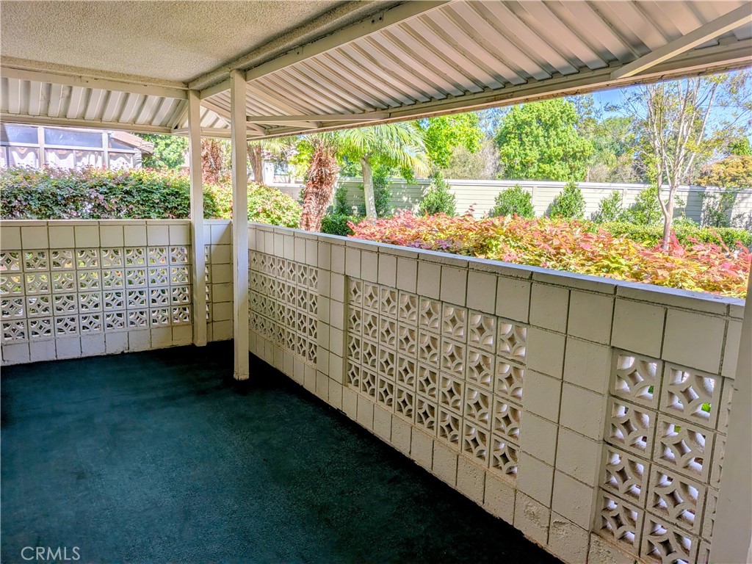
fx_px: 521
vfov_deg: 56.8
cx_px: 376
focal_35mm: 24
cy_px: 282
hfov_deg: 71.6
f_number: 1.7
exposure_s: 1/4673
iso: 32
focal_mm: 4.53
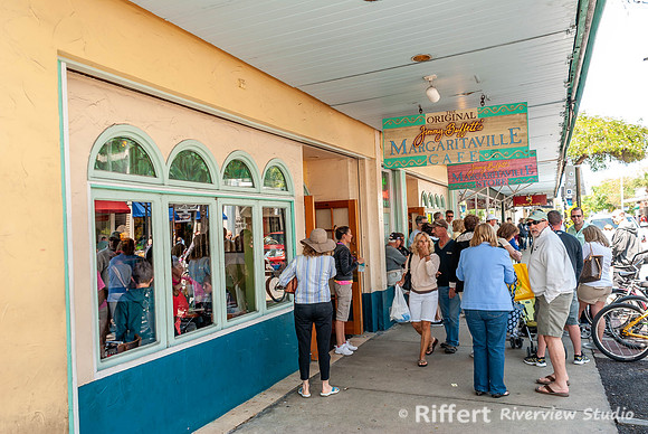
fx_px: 541
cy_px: 217
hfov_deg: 61.9
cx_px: 324
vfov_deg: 43.7
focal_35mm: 30
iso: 100
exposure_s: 1/80
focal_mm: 20
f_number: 4.5
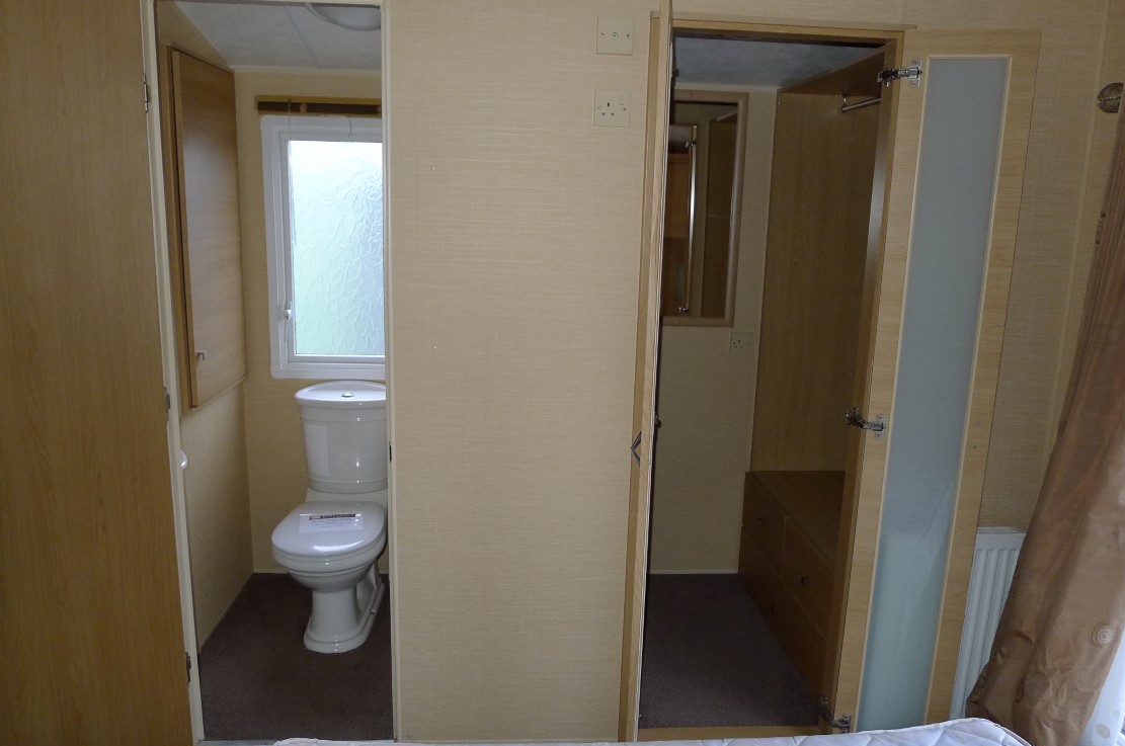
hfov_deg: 71.6
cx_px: 561
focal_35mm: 25
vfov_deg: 51.1
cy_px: 372
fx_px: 780
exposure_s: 1/25
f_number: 2
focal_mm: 5.1
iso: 320
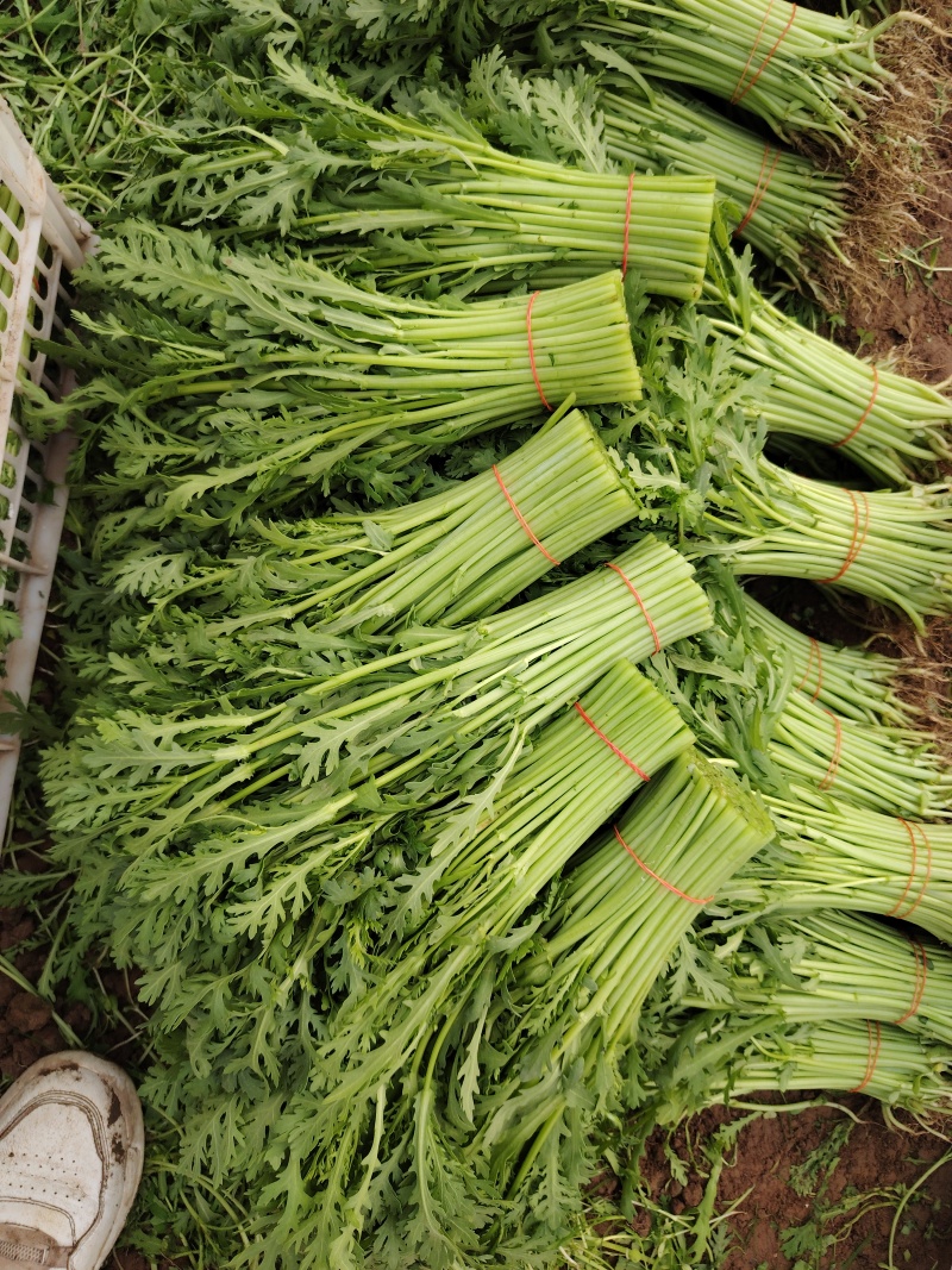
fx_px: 880
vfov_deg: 71.6
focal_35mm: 24
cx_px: 476
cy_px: 635
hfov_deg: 56.8
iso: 438
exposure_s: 1/900
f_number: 1.75
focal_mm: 5.25
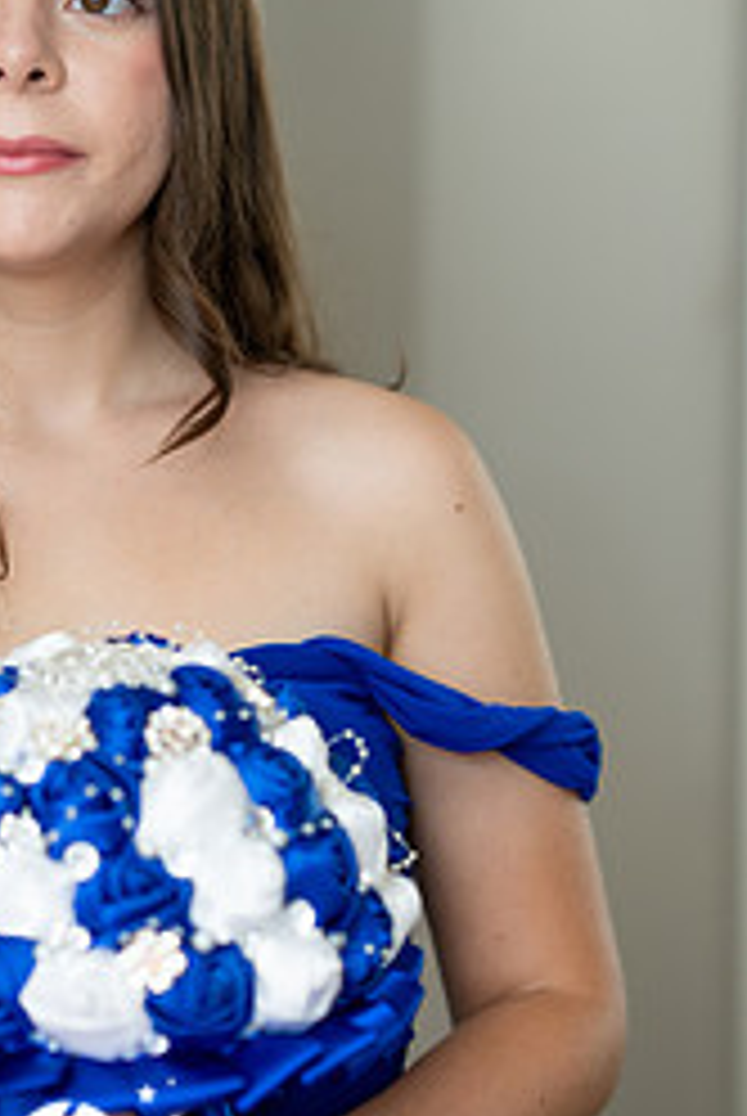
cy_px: 410
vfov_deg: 13.3
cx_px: 76
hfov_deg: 8.9
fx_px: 4780
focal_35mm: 154
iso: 400
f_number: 2
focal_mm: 85
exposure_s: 1/160
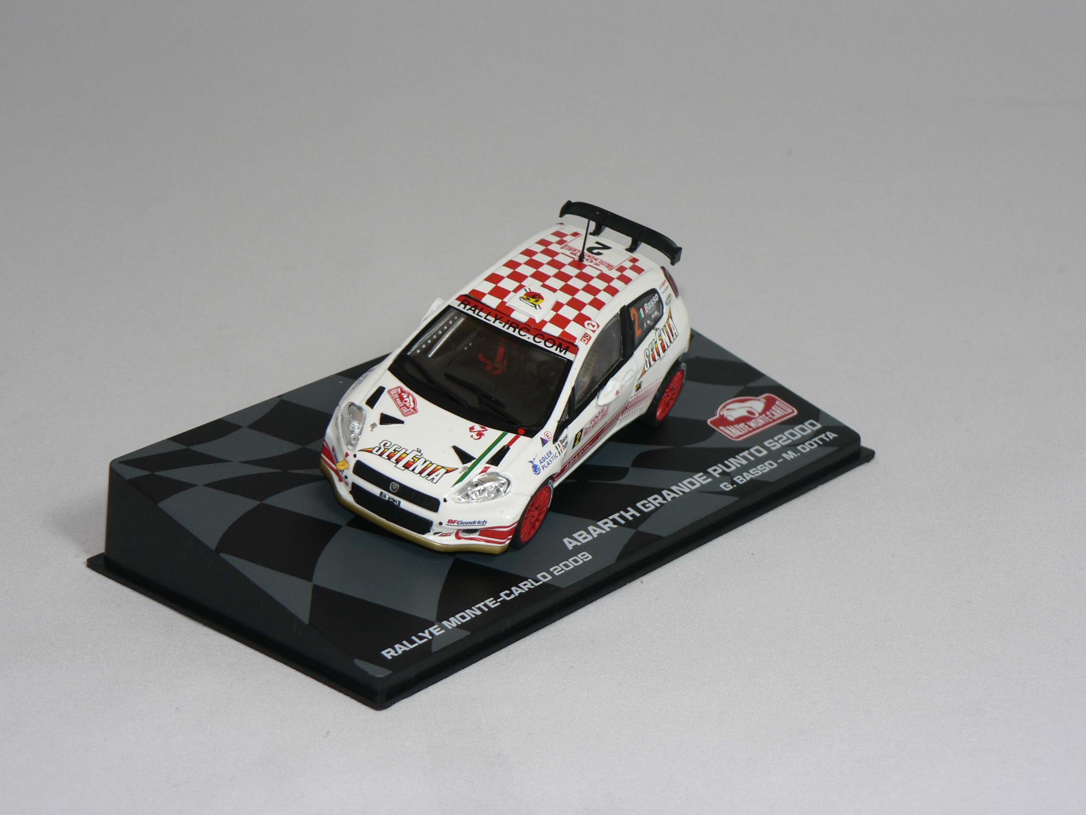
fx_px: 2698
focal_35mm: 86
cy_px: 408
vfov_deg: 17.2
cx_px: 543
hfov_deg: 22.8
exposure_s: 1/60
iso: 80
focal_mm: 14.3
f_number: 3.2
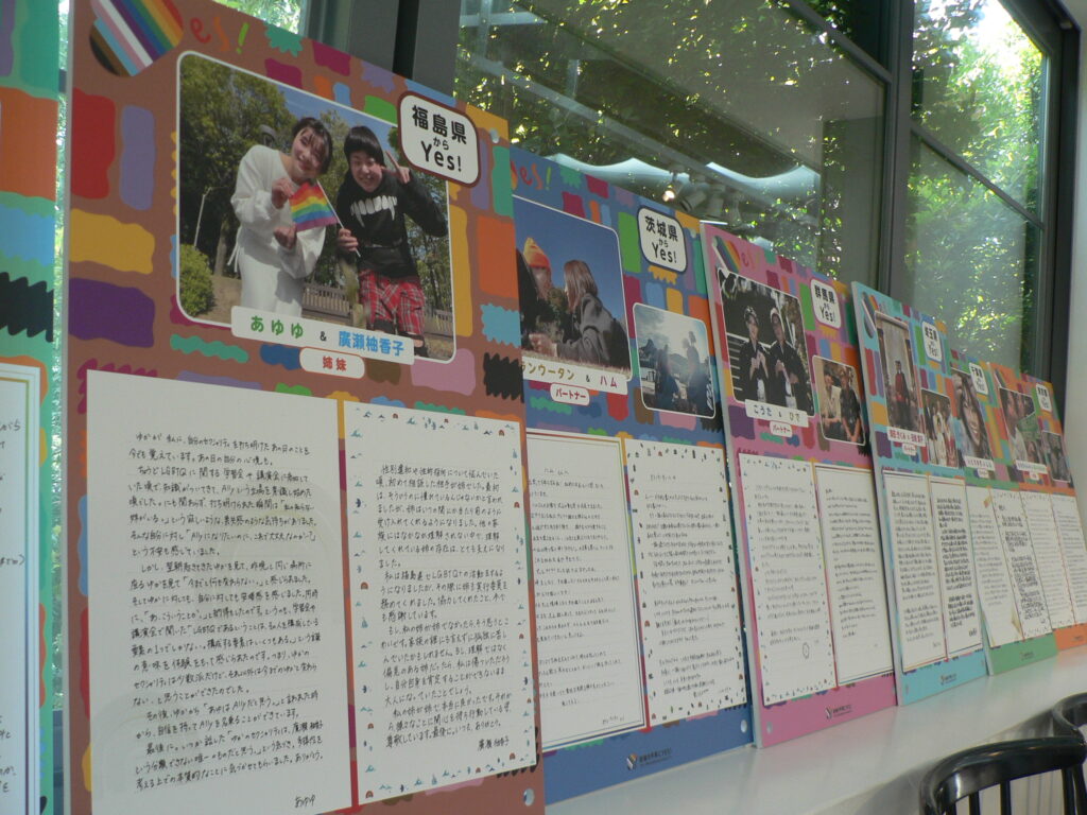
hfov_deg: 51.4
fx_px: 1130
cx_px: 544
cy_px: 408
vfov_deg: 39.7
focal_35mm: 36
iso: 100
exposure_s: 1/80
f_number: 2.8
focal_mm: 6
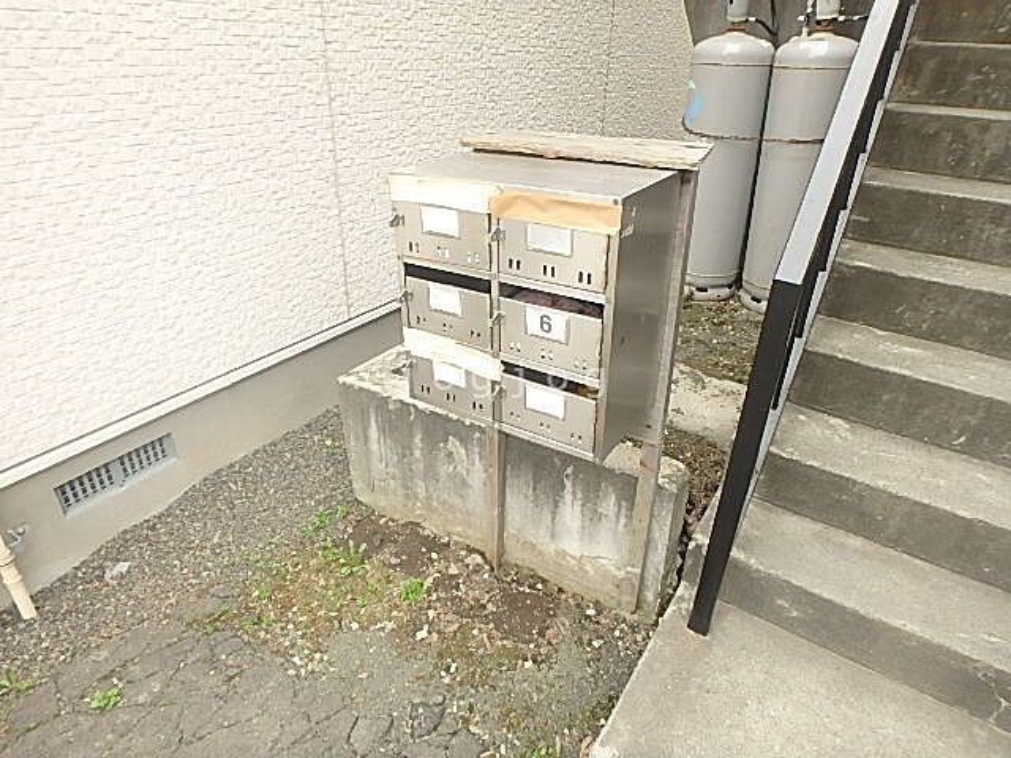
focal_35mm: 21
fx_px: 613
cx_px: 506
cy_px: 379
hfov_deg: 79.0
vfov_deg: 63.4
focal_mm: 3.7
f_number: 3.5
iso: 125
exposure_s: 1/100
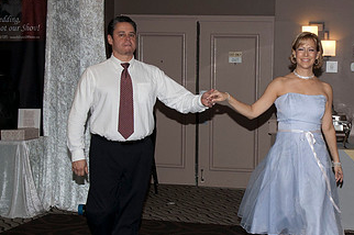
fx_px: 716
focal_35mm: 73
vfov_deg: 18.6
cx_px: 257
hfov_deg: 27.5
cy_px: 146
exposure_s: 1/160
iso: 400
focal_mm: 27
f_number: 5.6
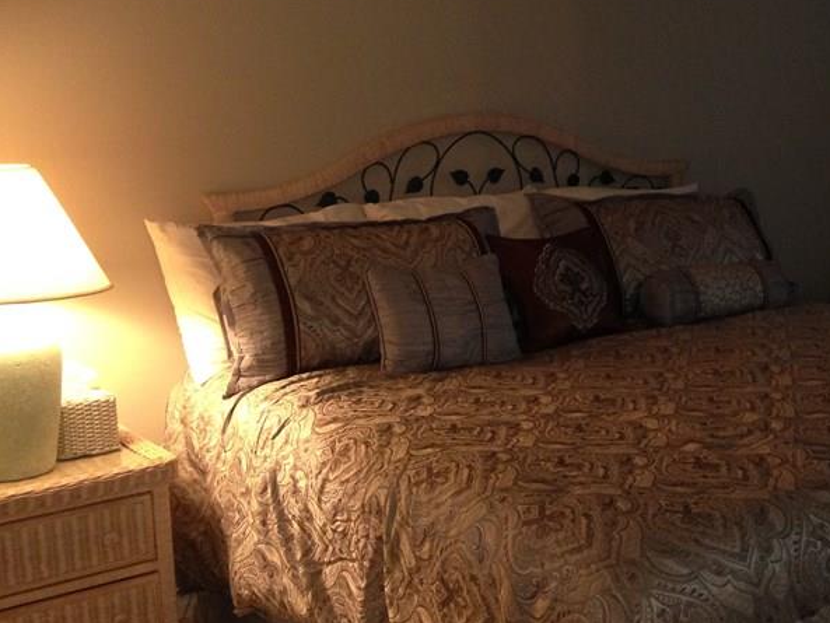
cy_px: 270
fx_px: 1367
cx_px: 669
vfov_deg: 25.6
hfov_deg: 32.8
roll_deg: +0.3
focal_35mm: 57
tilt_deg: -9.8
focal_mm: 4.12
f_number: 2.4
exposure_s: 1/20
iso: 200
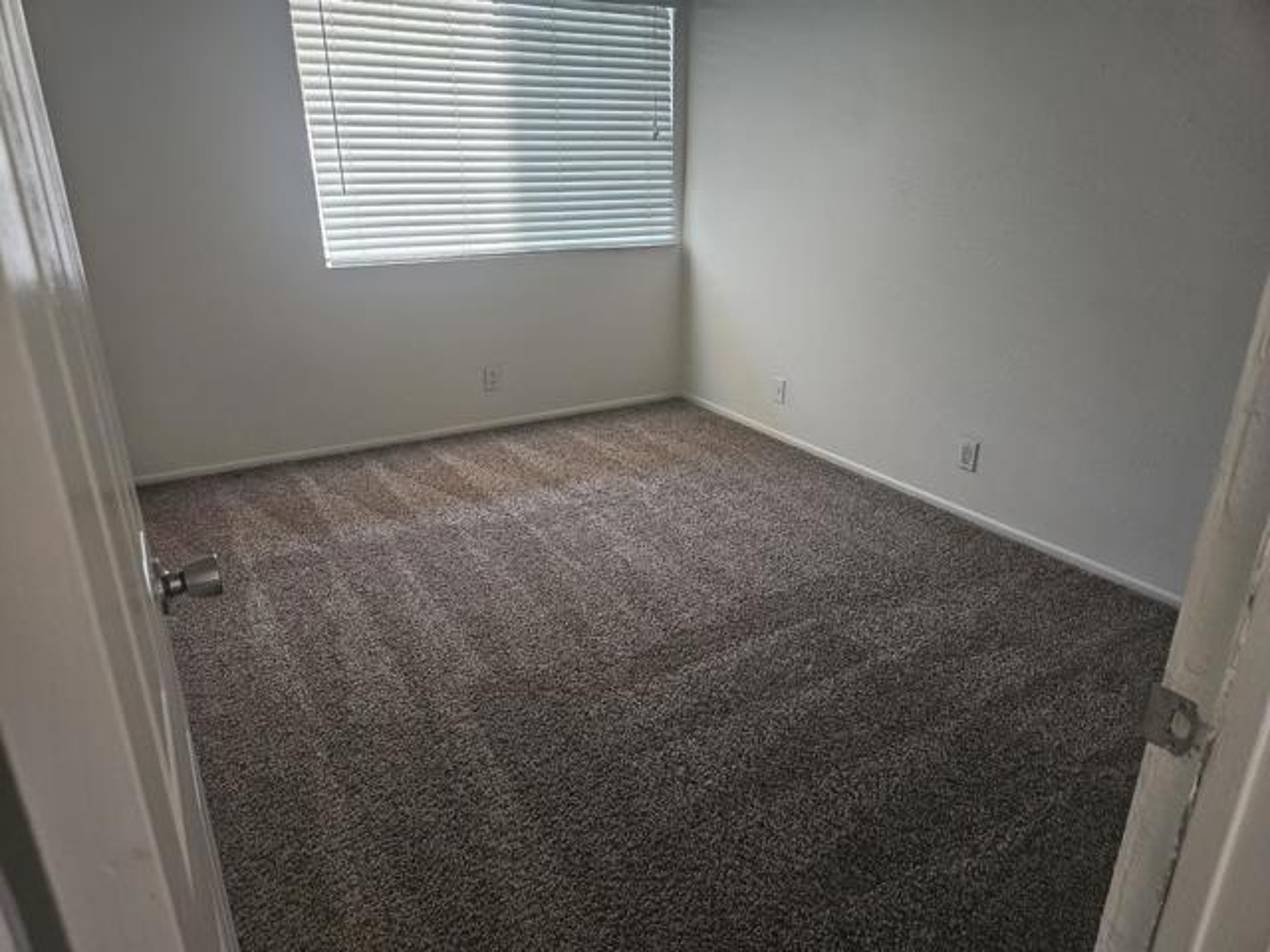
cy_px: 476
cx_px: 635
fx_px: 844
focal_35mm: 23
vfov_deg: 58.9
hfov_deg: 73.9
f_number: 1.8
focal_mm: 5.4
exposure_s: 1/30
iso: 640
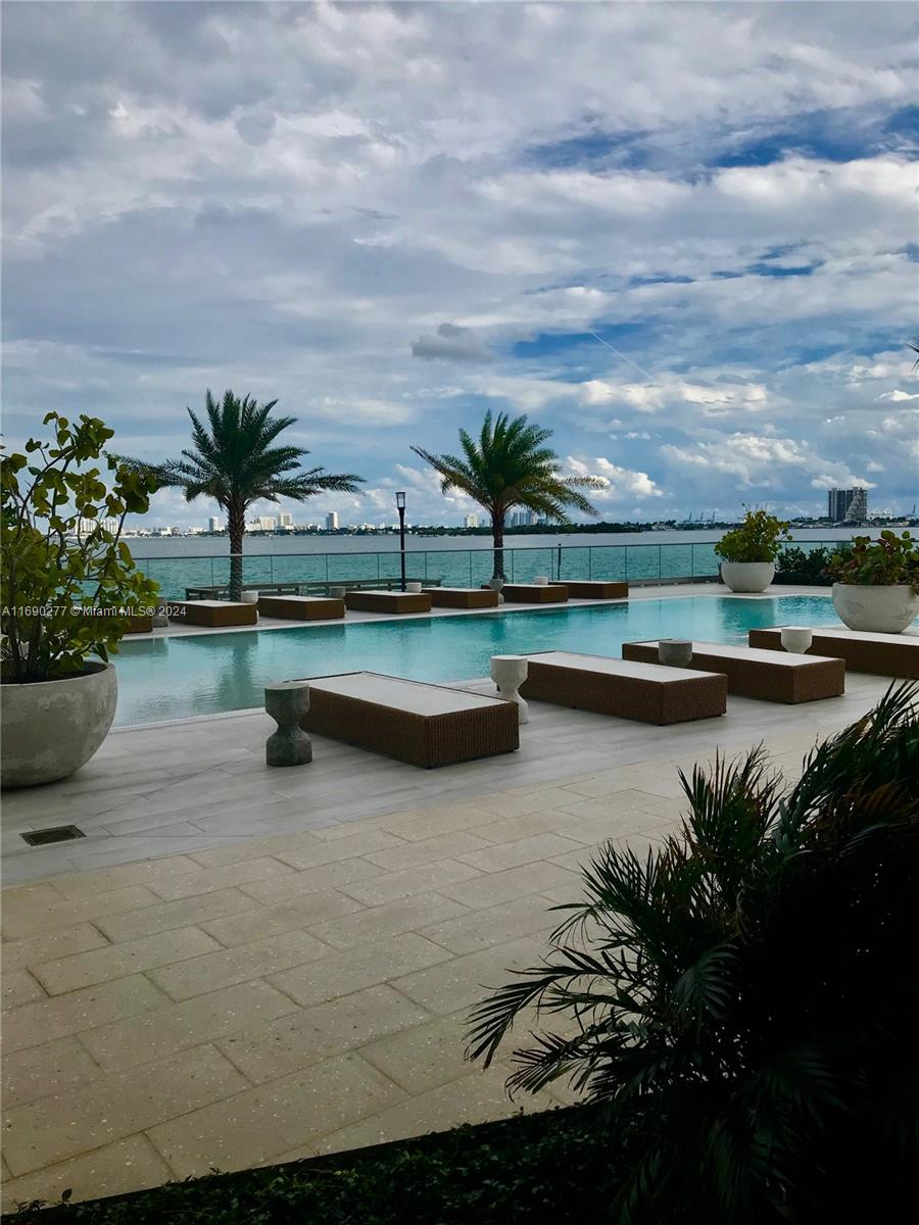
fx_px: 991
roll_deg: +1.1
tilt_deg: -3.8
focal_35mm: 28
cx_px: 460
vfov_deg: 63.4
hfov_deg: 49.7
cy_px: 612
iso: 20
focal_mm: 3.99
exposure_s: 1/2128
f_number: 1.8
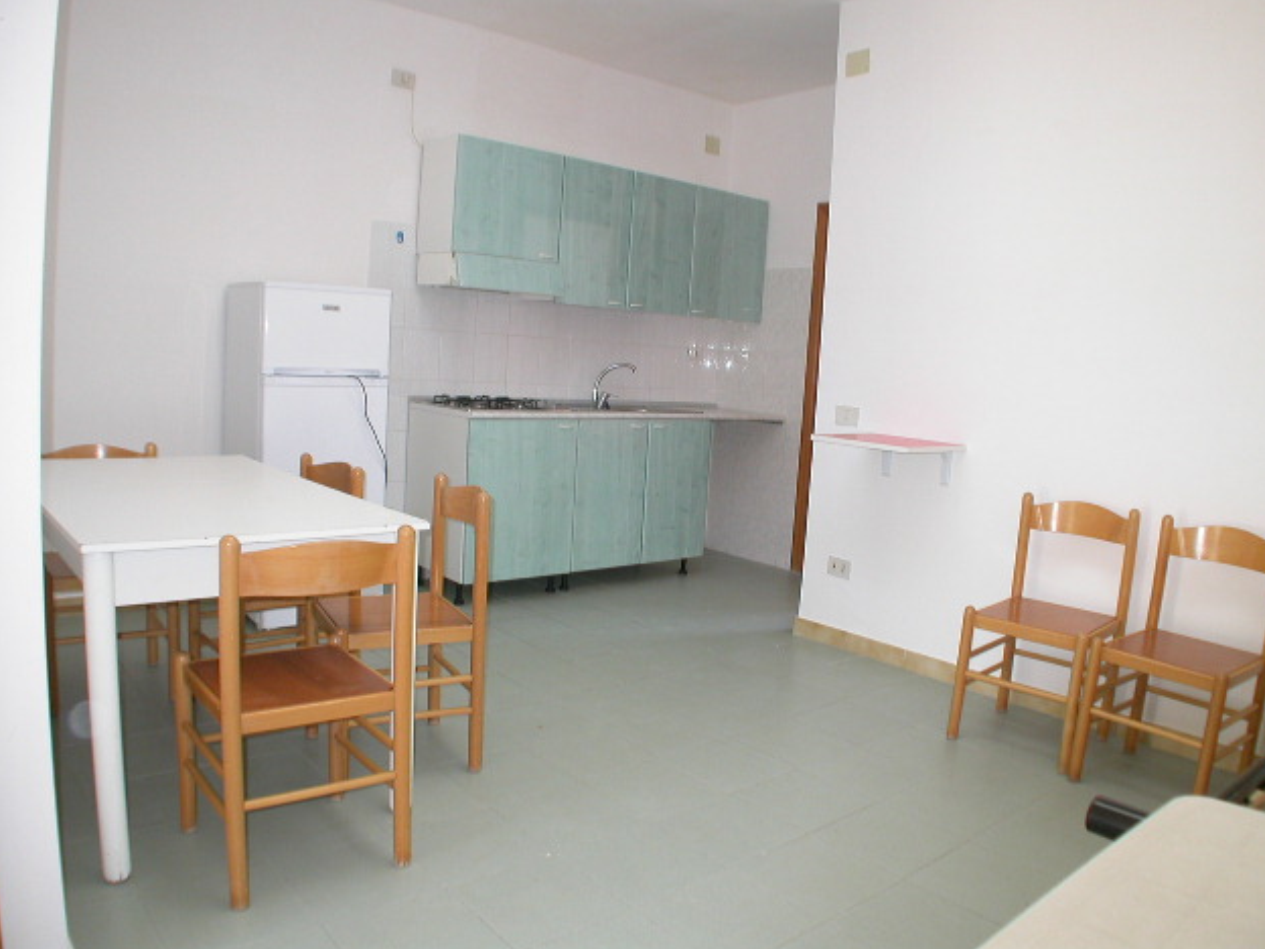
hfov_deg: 47.9
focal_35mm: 39
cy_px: 466
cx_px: 643
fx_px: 1425
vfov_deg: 36.8
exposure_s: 1/50.5
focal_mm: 7.85
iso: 100
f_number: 3
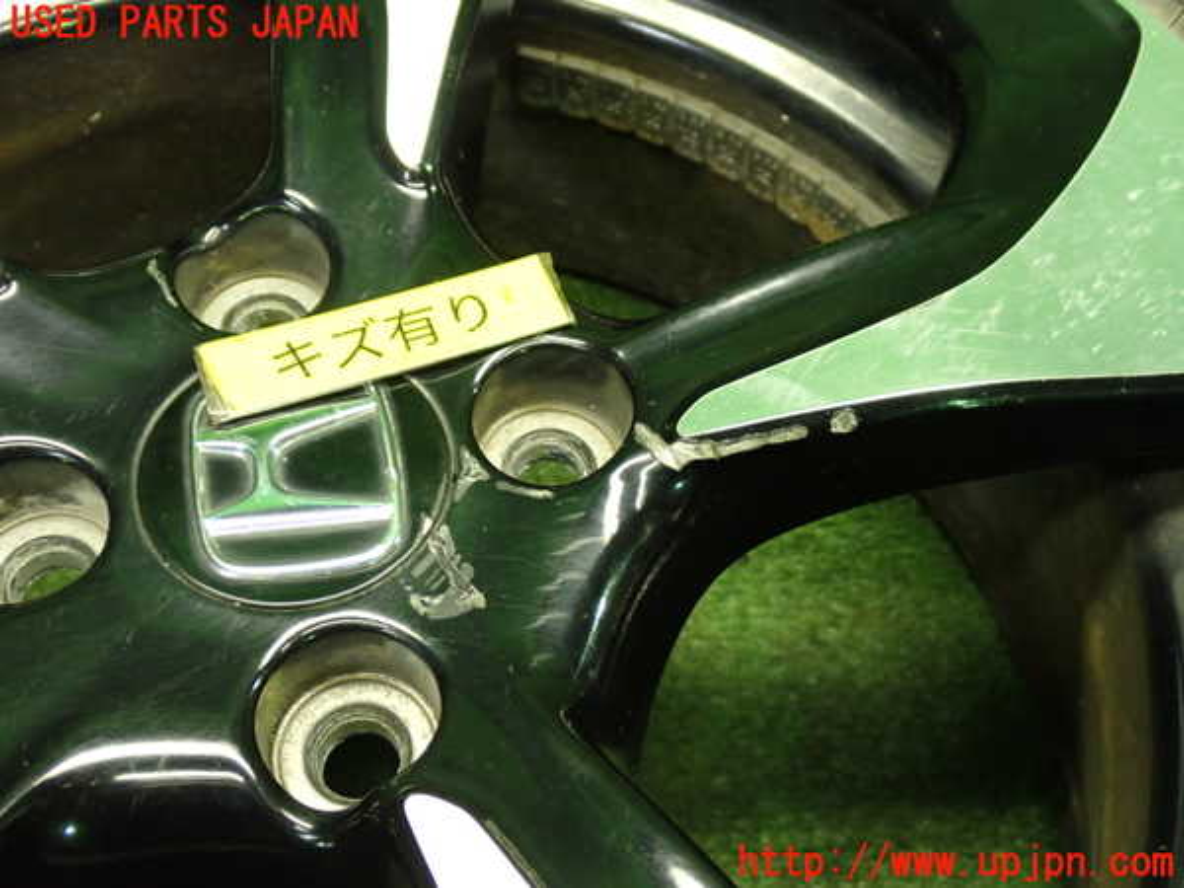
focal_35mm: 41
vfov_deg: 35.1
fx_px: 1402
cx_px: 592
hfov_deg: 45.8
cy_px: 444
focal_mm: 7.31
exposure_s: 1/40
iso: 640
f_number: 2.8
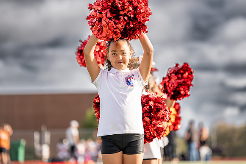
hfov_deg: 12.0
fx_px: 1169
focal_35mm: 171
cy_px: 81
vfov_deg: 8.0
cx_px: 119
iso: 250
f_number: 2.8
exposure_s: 1/3200
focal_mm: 146
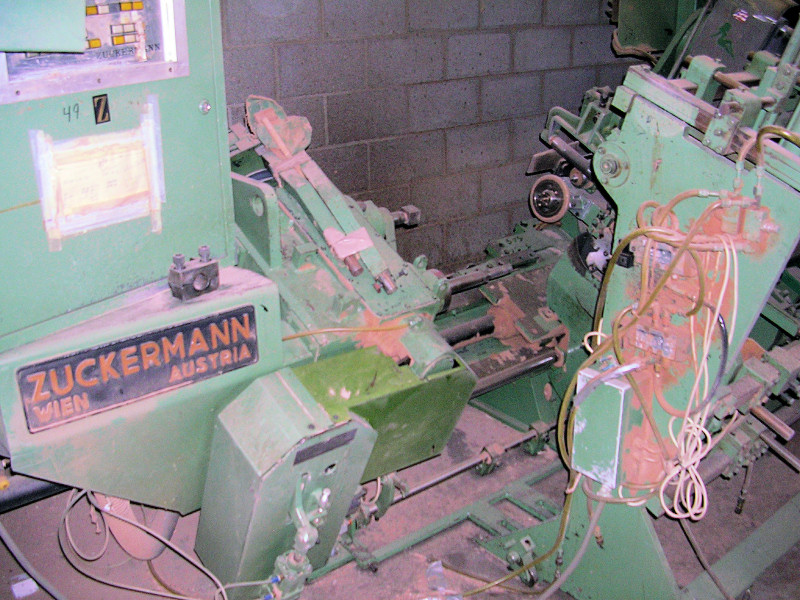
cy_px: 300
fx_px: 878
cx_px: 400
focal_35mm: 38
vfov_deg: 37.7
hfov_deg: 49.0
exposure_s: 1/60.1
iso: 110
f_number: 2.8
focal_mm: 5.8
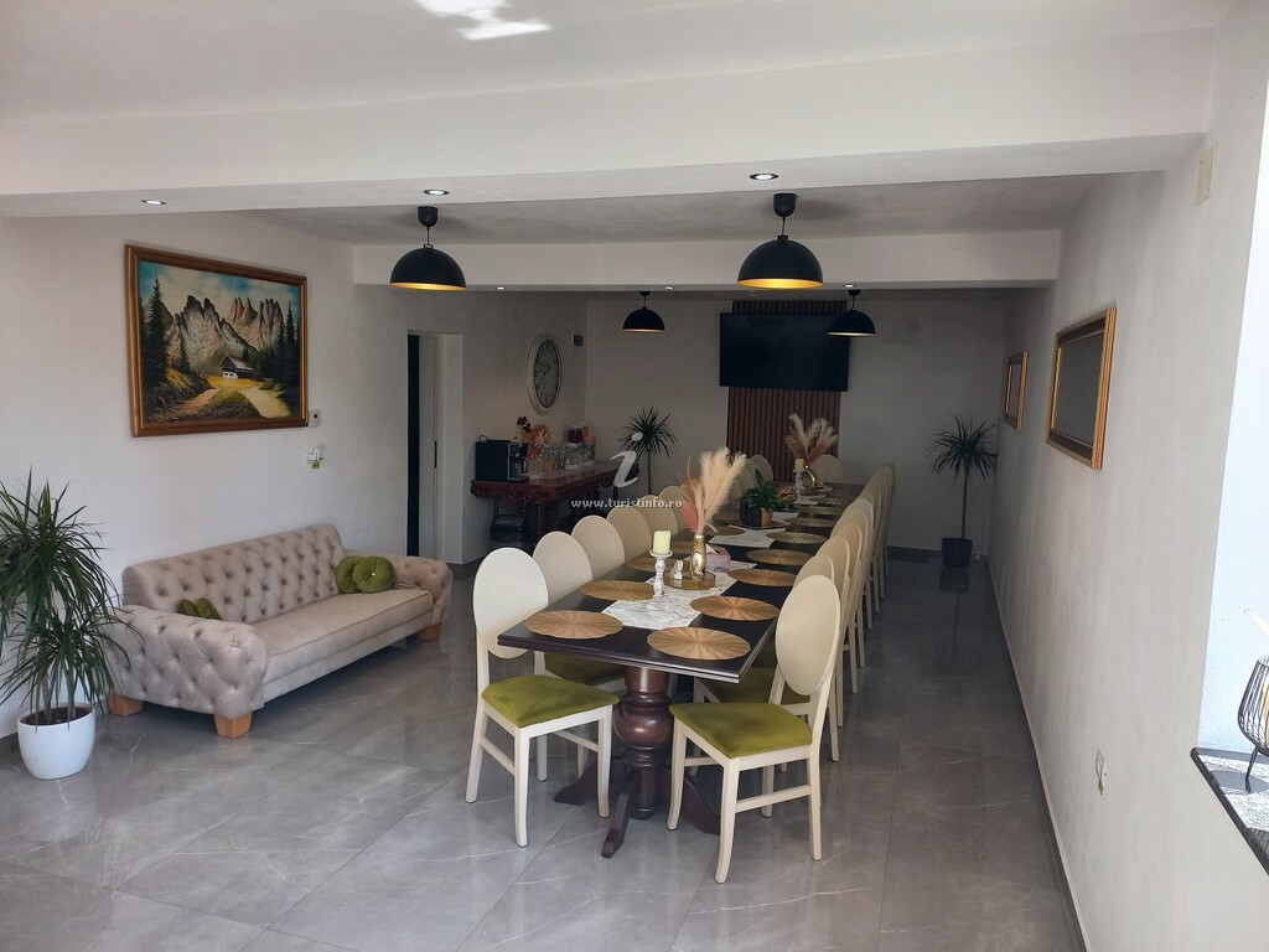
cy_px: 476
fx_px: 916
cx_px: 634
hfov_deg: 69.4
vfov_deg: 54.9
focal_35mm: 25
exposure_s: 1/100
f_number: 1.8
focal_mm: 4.65
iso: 100
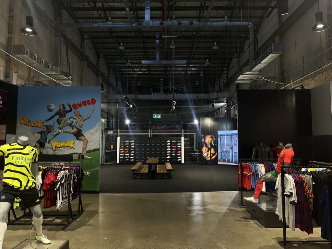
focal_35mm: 26
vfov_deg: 53.1
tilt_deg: +3.4
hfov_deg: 67.3
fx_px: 249
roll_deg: -1.1
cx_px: 166
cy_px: 124
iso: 80
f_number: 1.6
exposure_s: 1/100
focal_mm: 5.1
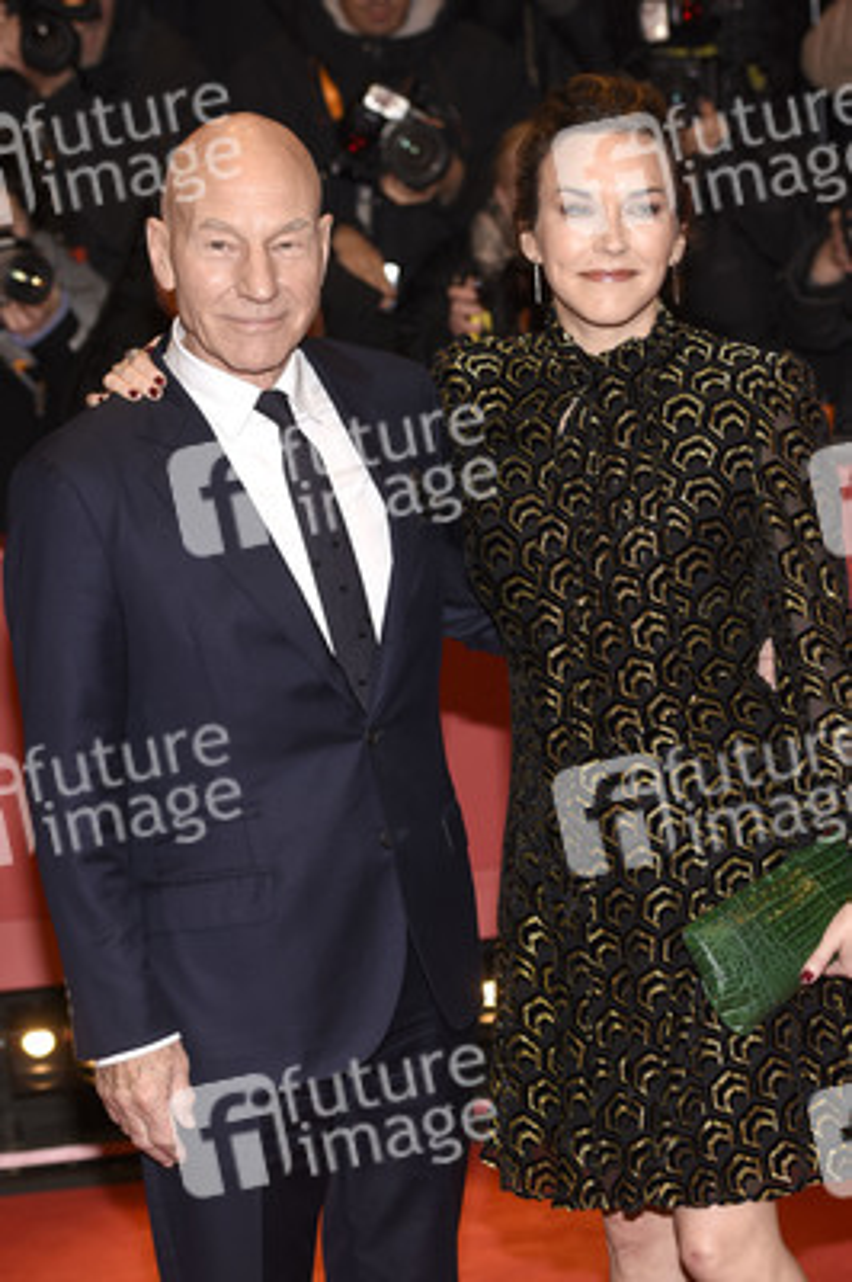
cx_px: 426
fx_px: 3734
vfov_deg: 19.5
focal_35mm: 105
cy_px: 641
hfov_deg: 13.0
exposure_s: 1/640
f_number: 4
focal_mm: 70
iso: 400
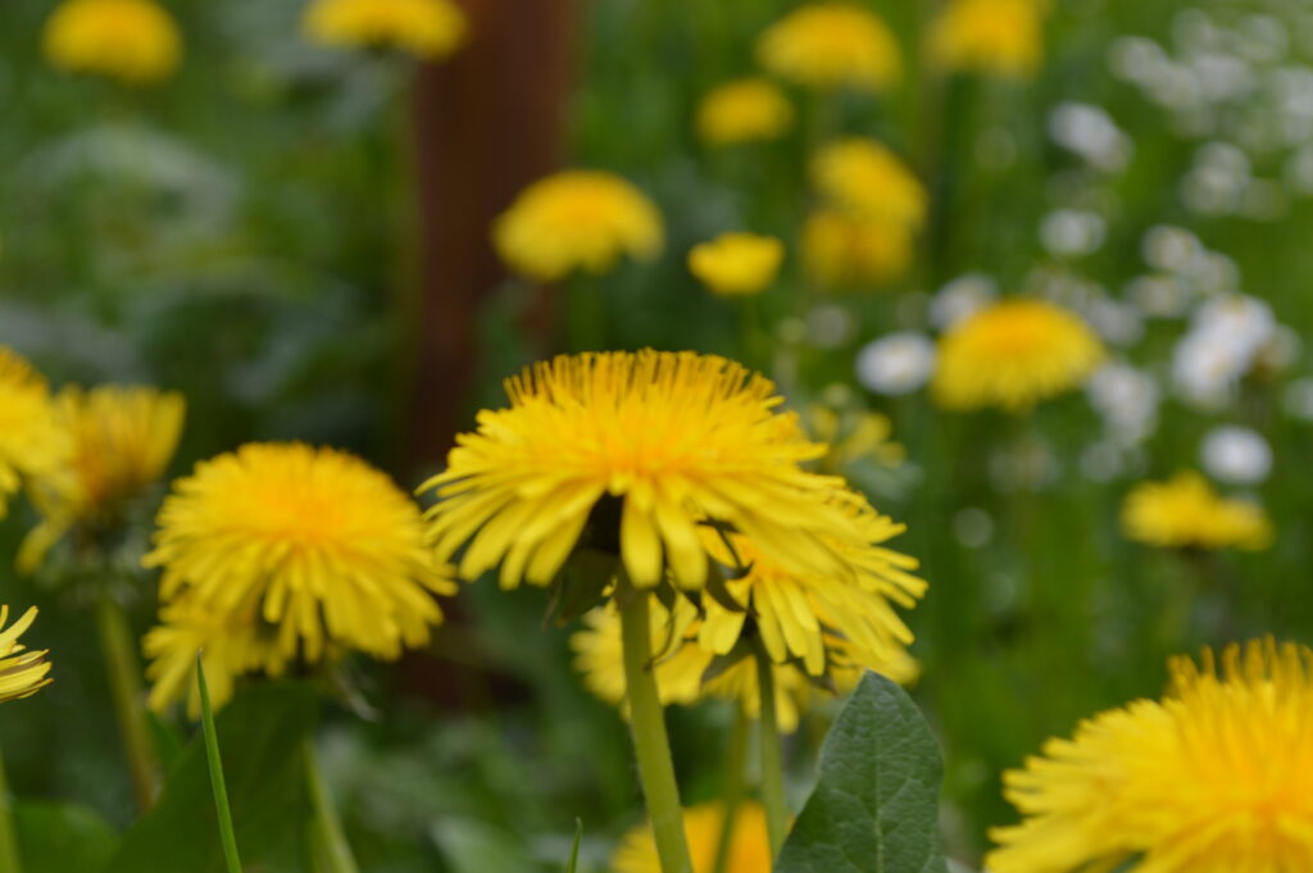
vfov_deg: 16.5
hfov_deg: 24.6
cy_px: 436
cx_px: 656
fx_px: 3006
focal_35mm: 82
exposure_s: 1/125
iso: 110
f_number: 8
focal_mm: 55
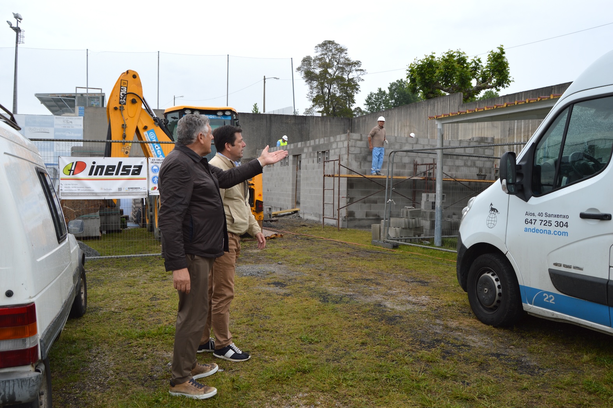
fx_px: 485
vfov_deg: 45.6
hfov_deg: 64.6
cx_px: 306
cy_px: 204
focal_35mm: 28
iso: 100
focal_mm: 19
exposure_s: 1/160
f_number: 6.3
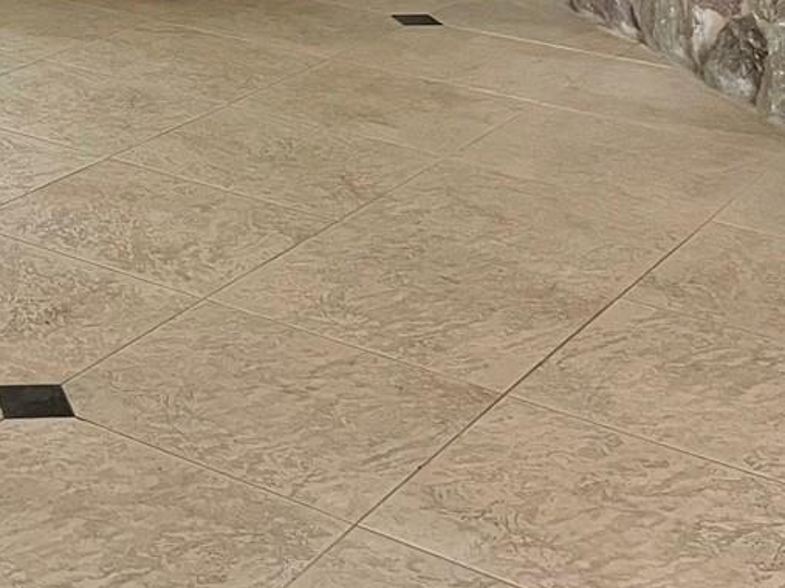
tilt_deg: -8.8
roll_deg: -0.3
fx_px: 1859
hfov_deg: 21.8
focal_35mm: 82
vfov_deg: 16.8
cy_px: -198
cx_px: -200
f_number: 1.6
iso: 320
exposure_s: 1/60
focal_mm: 4.2
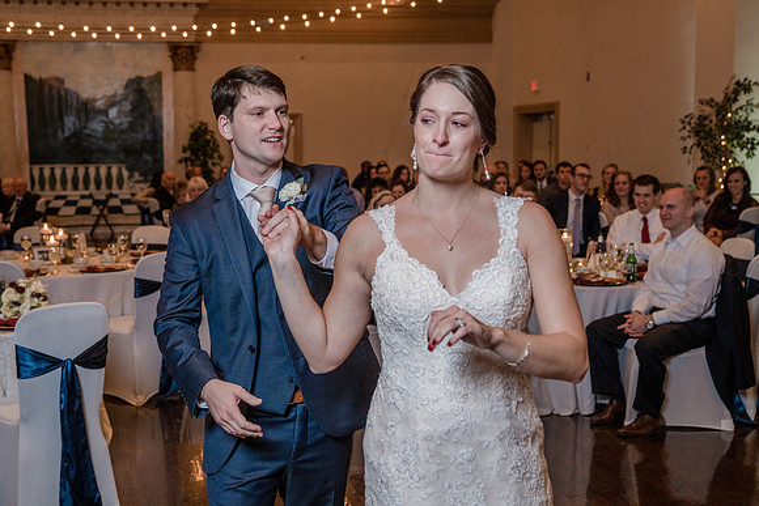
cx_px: 323
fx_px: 1051
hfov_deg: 39.6
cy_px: 235
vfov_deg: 27.1
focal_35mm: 50
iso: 2000
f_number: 4
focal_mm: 42
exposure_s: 1/250
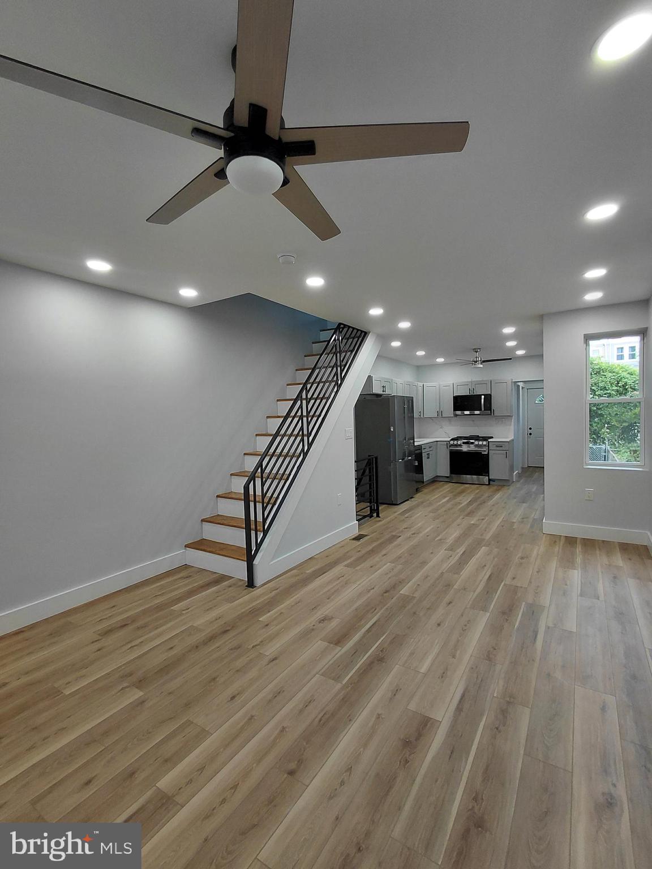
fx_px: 402
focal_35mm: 16
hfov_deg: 78.1
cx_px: 326
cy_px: 434
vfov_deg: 94.5
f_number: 2.2
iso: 64
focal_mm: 1.64
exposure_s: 1/60
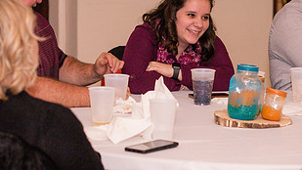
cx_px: 133
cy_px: 47
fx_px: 1338
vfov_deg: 7.3
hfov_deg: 12.9
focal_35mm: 167
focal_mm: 85
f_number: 3.2
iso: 640
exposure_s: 1/250
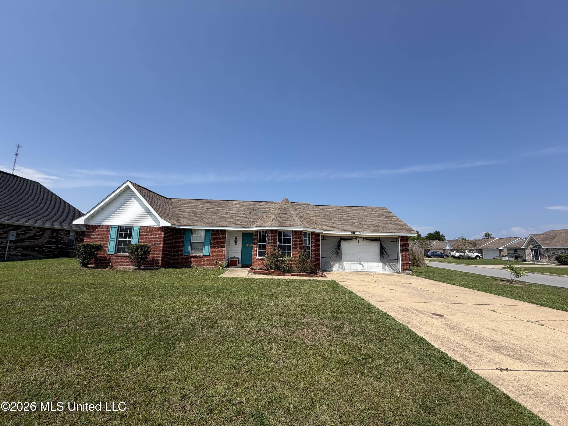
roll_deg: -0.7
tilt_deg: +11.8
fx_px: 230
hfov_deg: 102.1
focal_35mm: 14
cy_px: 213
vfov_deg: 85.7
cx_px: 284
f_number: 2.2
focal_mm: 2.22
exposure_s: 1/1033
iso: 20
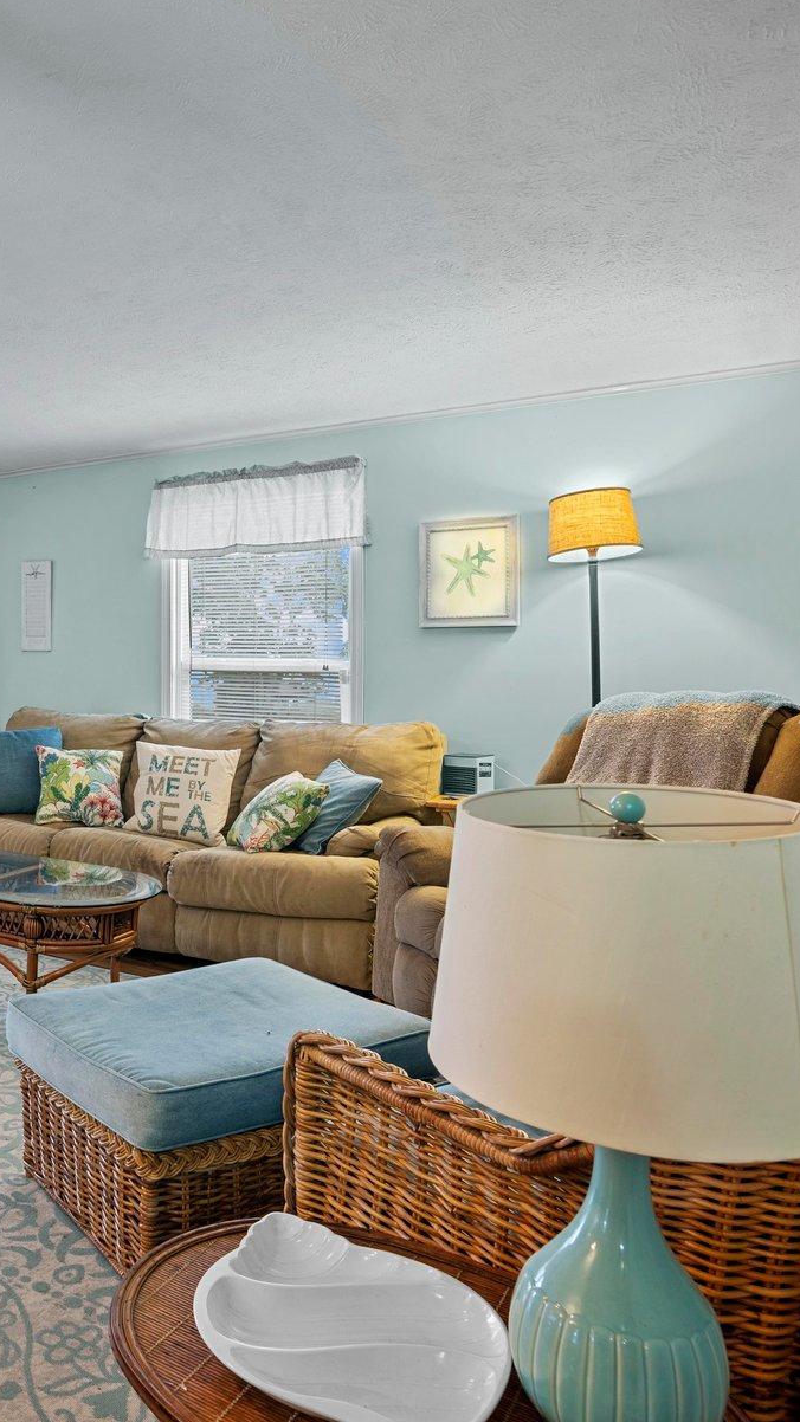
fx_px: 943
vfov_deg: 74.0
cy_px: 678
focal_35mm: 25
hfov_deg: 40.0
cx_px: -11
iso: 100
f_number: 8
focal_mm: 14
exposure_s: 1.6
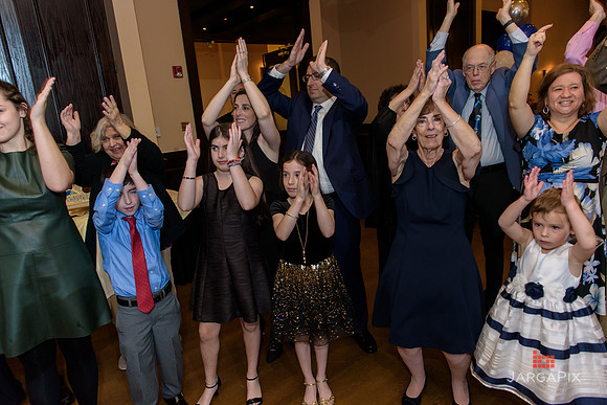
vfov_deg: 53.2
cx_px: 304
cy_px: 202
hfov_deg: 73.7
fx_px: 405
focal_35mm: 24
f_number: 3.2
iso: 1600
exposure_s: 1/125
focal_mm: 24
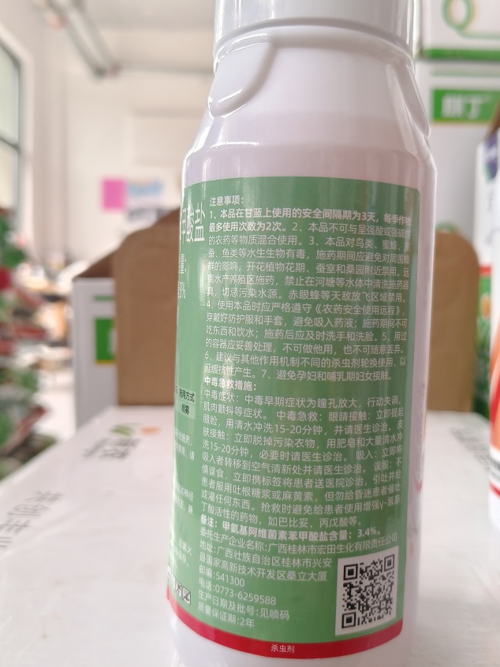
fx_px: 559
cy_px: 303
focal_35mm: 29
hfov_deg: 48.0
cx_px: 288
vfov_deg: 61.6
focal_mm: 5.56
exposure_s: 1/50
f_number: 1.88
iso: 602
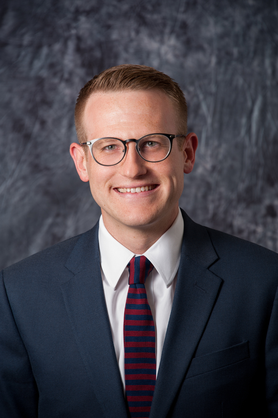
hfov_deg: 4.6
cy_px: 209
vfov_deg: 6.9
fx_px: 3480
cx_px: 139
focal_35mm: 300
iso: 100
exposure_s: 1/125
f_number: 6.3
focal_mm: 300
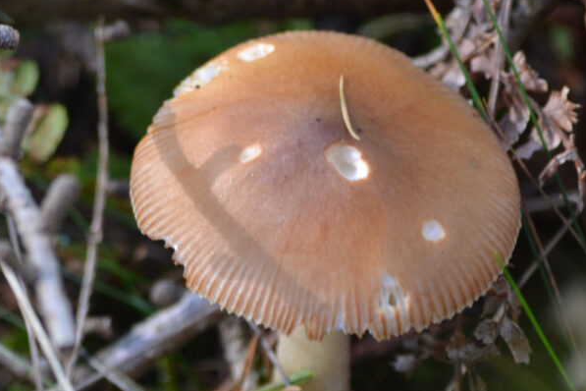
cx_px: 120
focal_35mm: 721
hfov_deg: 2.9
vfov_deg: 1.9
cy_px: 293
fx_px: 11735
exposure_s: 1/60
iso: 560
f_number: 5.6
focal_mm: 280
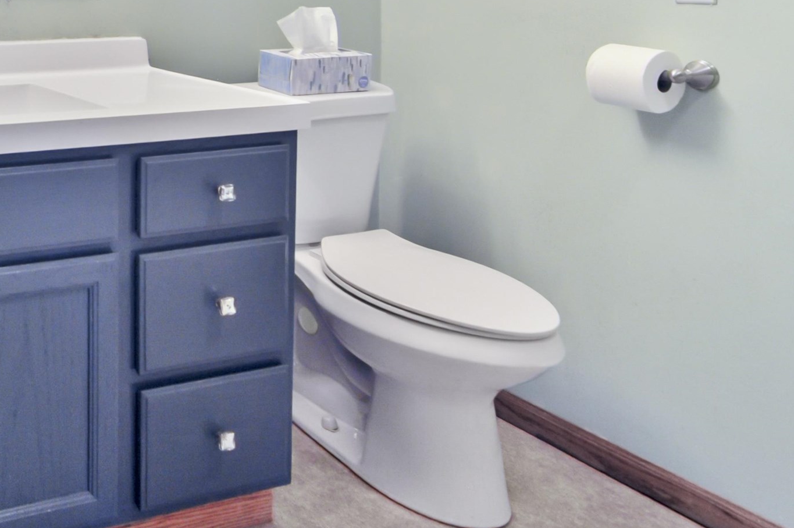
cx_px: -94
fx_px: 818
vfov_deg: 32.3
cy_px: -27
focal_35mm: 37
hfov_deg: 40.8
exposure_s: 1/10
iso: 400
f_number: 5.6
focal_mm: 11
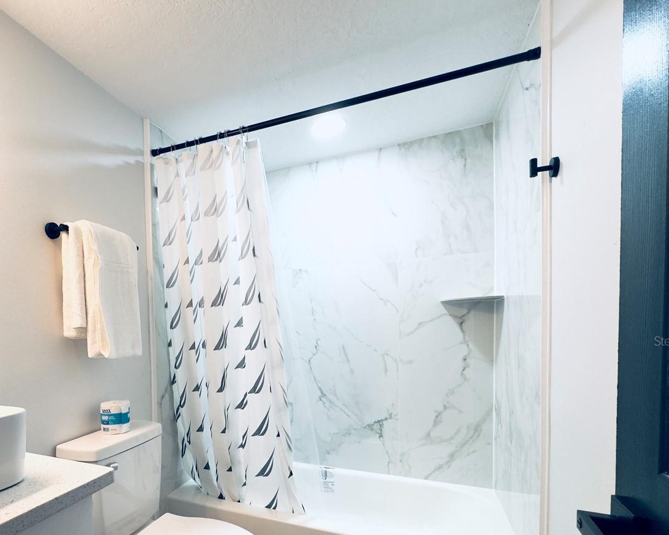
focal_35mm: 20
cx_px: 222
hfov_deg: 77.7
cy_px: 341
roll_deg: +1.6
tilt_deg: -1.7
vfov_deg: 66.9
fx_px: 396
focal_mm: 2.22
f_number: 2.2
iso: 160
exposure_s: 1/120
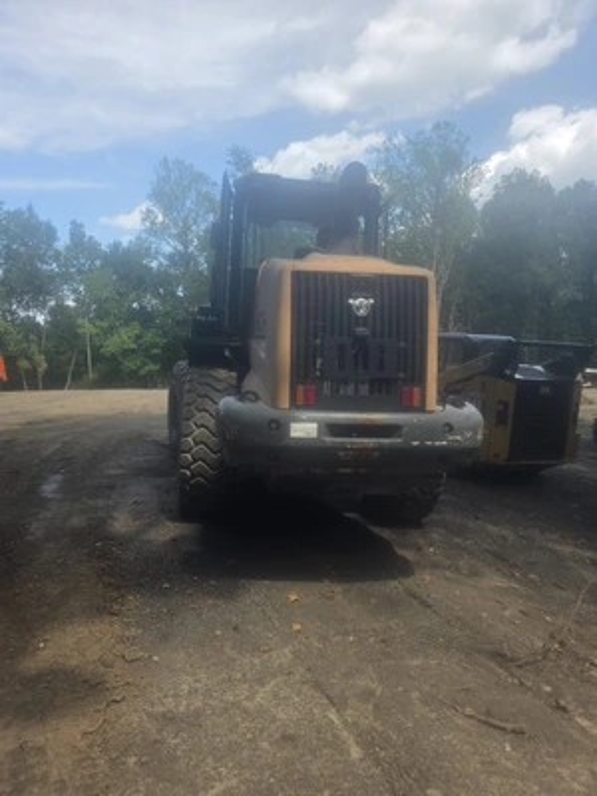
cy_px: 398
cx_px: 298
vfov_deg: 73.9
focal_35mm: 23
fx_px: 529
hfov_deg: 58.9
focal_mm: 6.3
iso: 80
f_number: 1.7
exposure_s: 1/2321
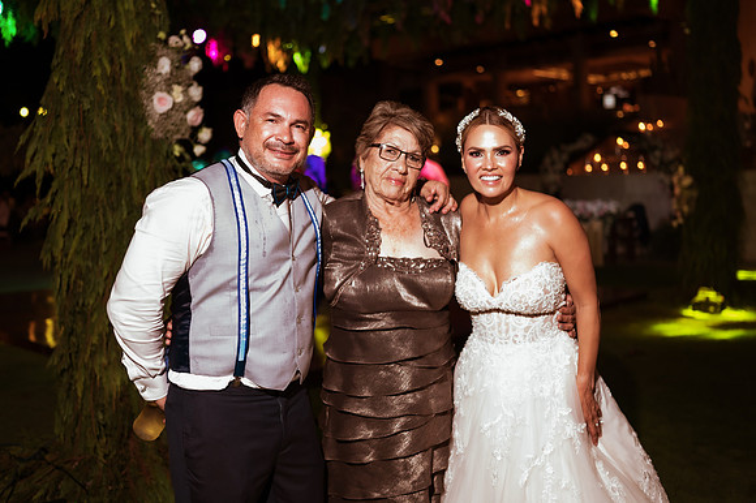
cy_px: 228
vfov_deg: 34.8
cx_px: 378
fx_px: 802
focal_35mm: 38
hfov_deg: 50.5
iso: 1600
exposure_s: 1/200
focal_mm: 35
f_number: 1.8
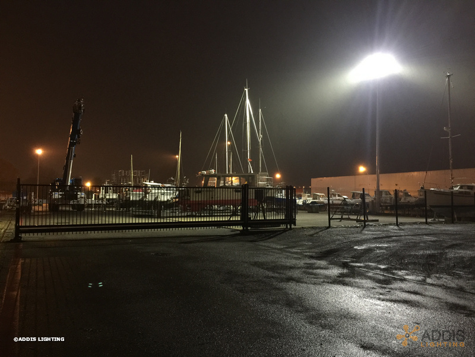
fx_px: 398
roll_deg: -0.5
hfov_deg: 61.7
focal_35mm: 29
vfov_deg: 48.2
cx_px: 238
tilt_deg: +2.2
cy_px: 178
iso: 125
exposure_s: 1/4
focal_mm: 4.15
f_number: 2.2
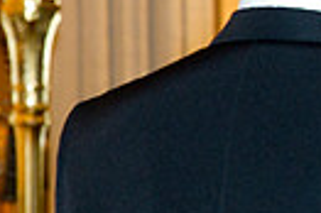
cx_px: -306
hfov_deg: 6.5
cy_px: 208
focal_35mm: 310
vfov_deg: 4.4
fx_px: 2761
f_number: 3.5
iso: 1600
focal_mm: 70
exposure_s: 1/80
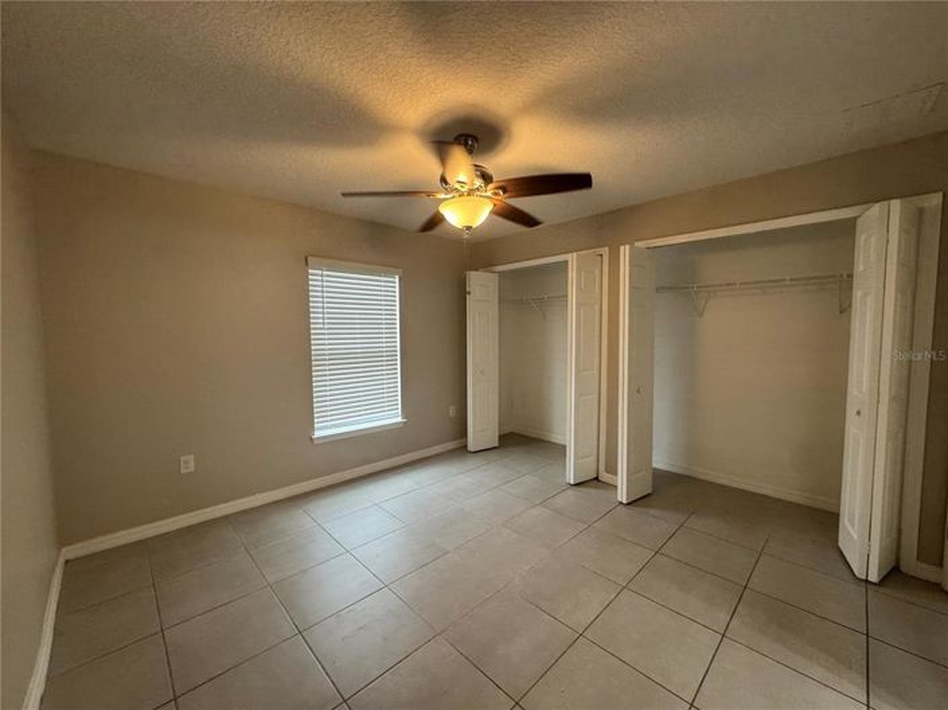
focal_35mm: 14
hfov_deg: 102.1
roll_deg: +0.8
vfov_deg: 85.6
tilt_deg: -3.1
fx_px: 383
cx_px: 474
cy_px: 355
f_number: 2.2
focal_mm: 2.22
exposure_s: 1/120
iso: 320
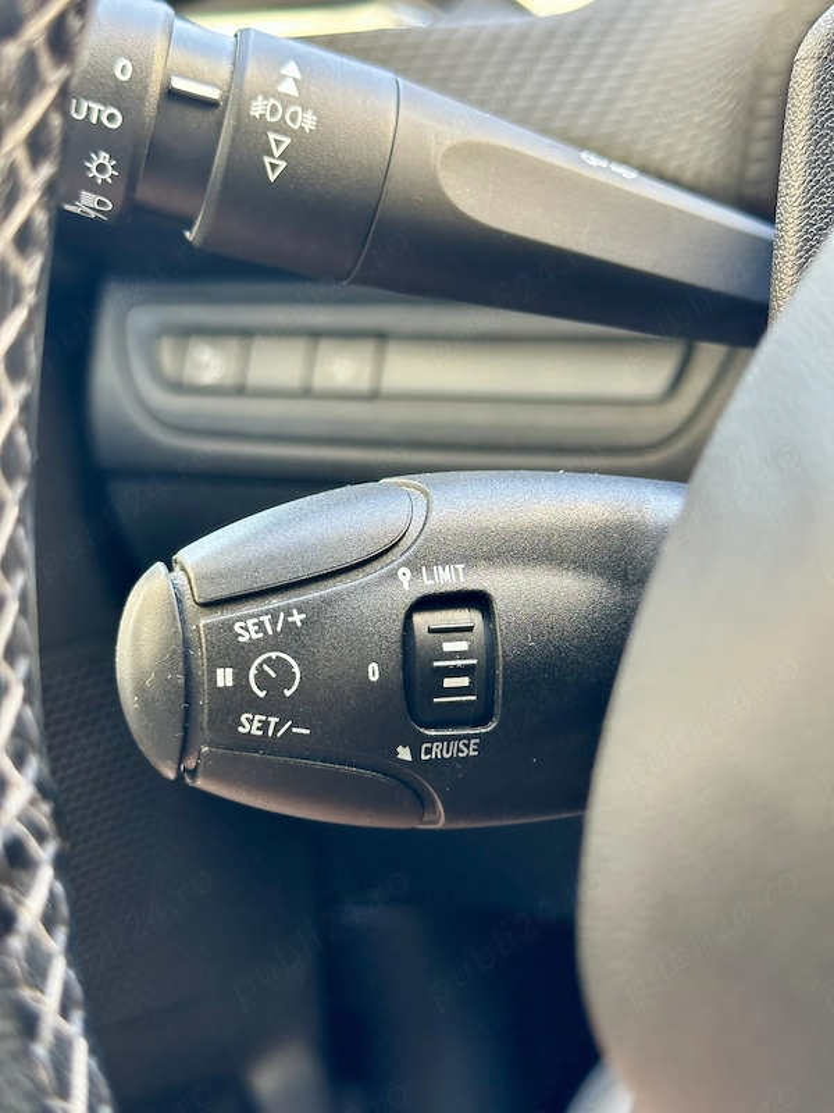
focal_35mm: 48
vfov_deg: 39.7
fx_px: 1542
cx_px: 417
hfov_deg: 30.3
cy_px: 556
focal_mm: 6.86
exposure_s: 1/60
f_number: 1.78
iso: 160
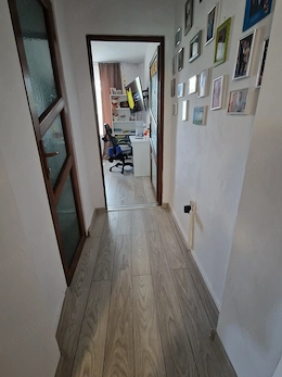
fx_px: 163
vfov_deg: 98.1
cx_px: 143
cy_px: 180
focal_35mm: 15
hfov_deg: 81.7
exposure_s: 1/24
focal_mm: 2.2
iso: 800
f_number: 2.2
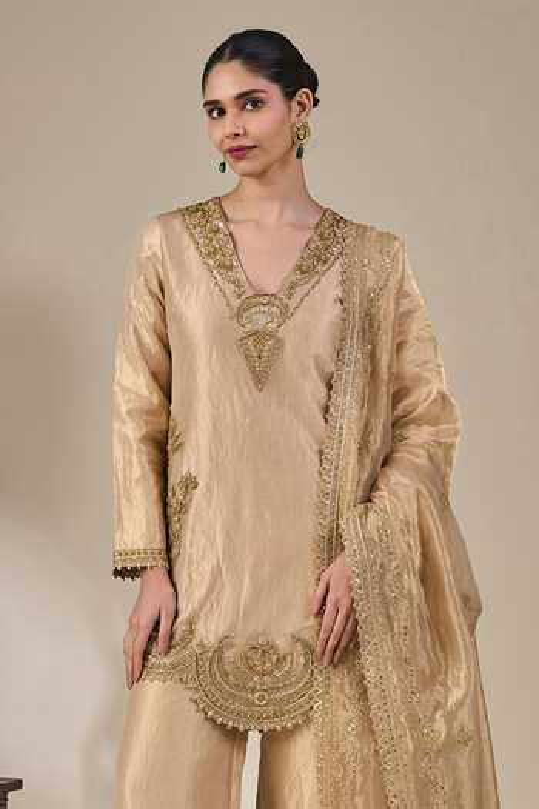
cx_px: 270
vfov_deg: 41.1
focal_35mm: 48
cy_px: 404
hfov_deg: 28.1
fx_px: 1078
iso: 250
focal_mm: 48
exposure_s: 1/160
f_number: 5.6
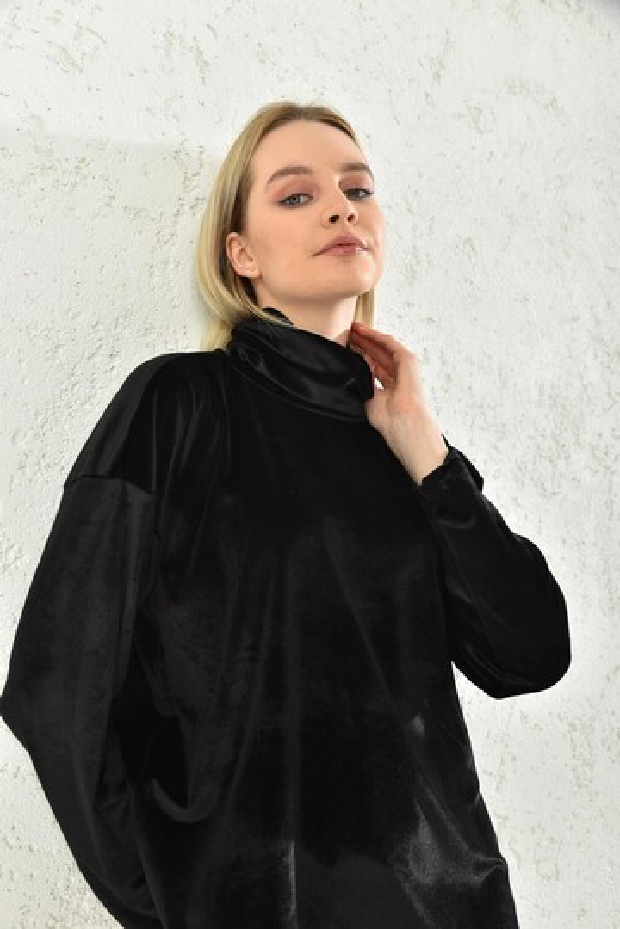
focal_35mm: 35
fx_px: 904
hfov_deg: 37.9
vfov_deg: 54.4
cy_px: 464
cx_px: 310
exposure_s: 1/160
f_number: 7.1
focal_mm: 35
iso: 100
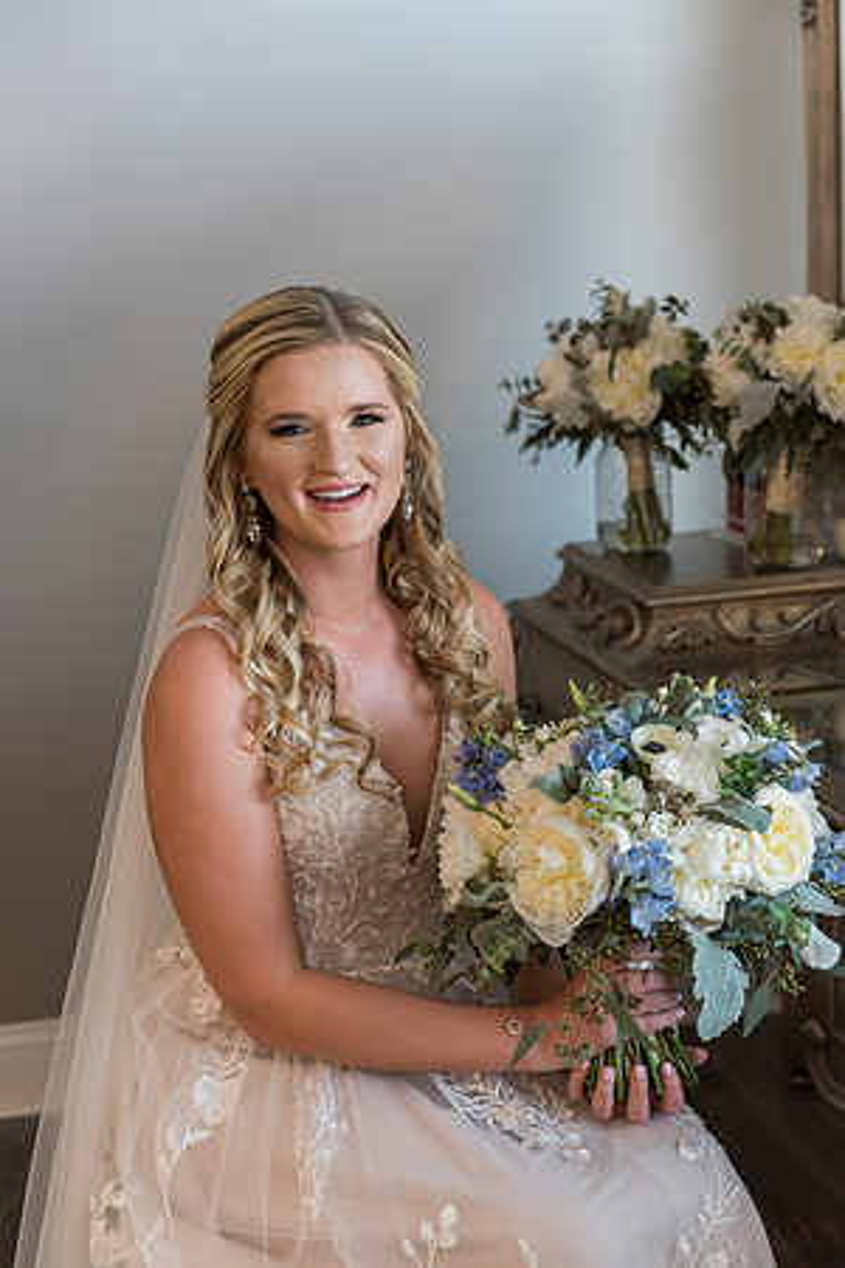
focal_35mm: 70
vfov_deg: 28.8
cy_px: 634
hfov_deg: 19.5
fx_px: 2464
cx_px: 422
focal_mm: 70
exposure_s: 1/60
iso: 1000
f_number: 4
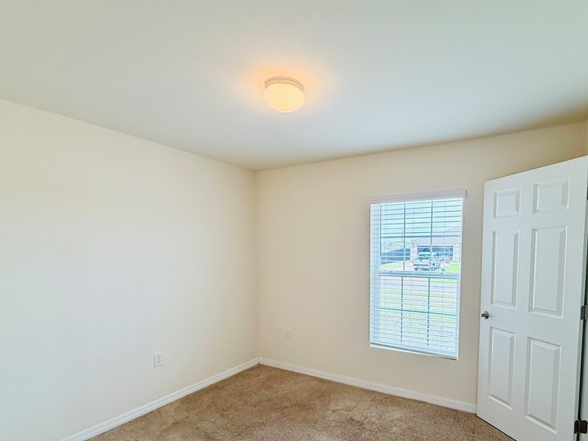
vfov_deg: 67.7
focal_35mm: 19
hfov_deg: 83.7
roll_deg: +0.1
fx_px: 323
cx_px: 350
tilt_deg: -4.0
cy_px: 273
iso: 100
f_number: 2.2
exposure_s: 1/120
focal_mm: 2.22
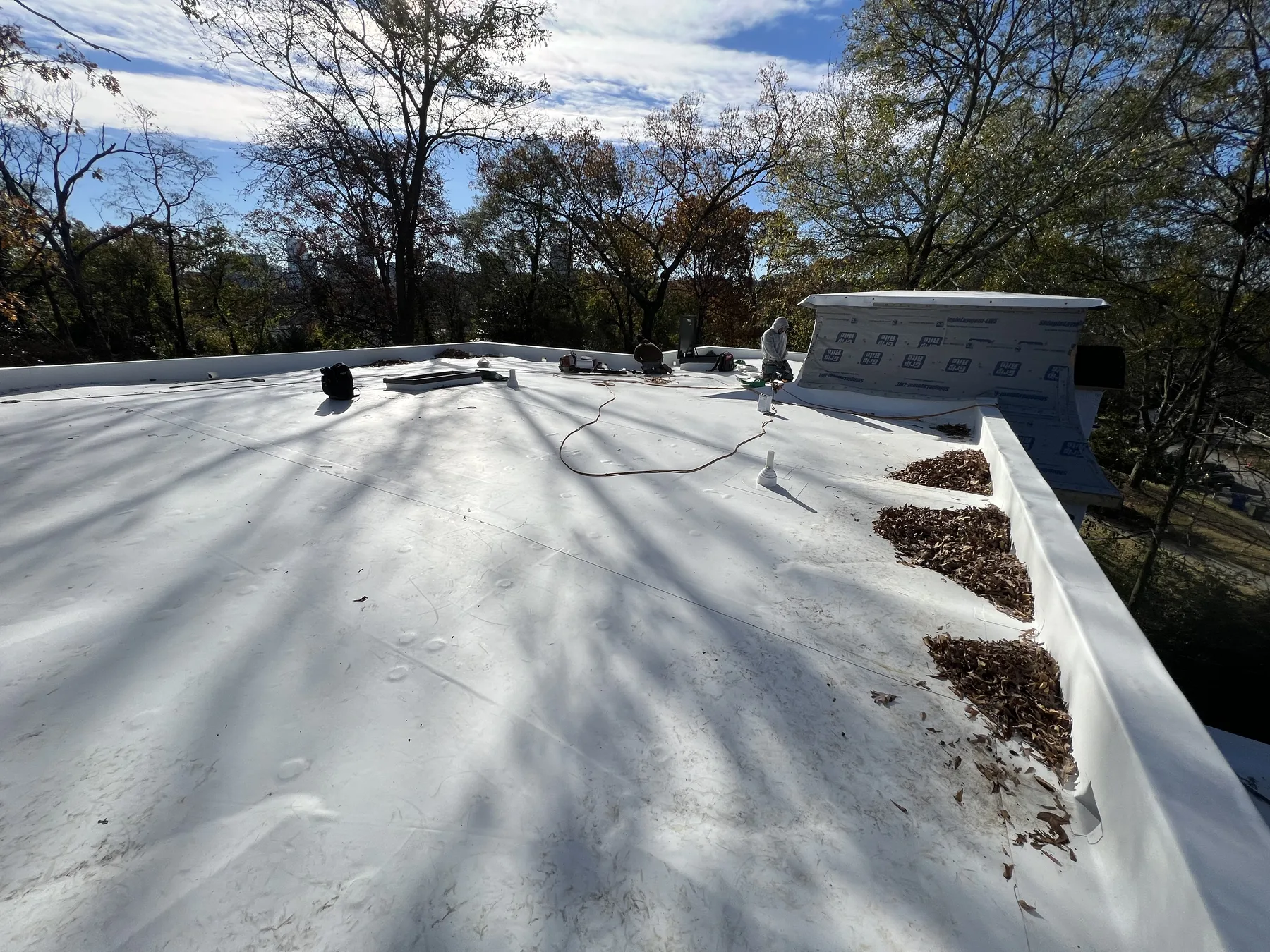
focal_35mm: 13
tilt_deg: -18.0
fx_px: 477
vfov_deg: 89.9
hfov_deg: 106.2
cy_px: 476
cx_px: 635
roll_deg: -0.6
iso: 32
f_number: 1.8
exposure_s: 1/4785
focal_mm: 1.57
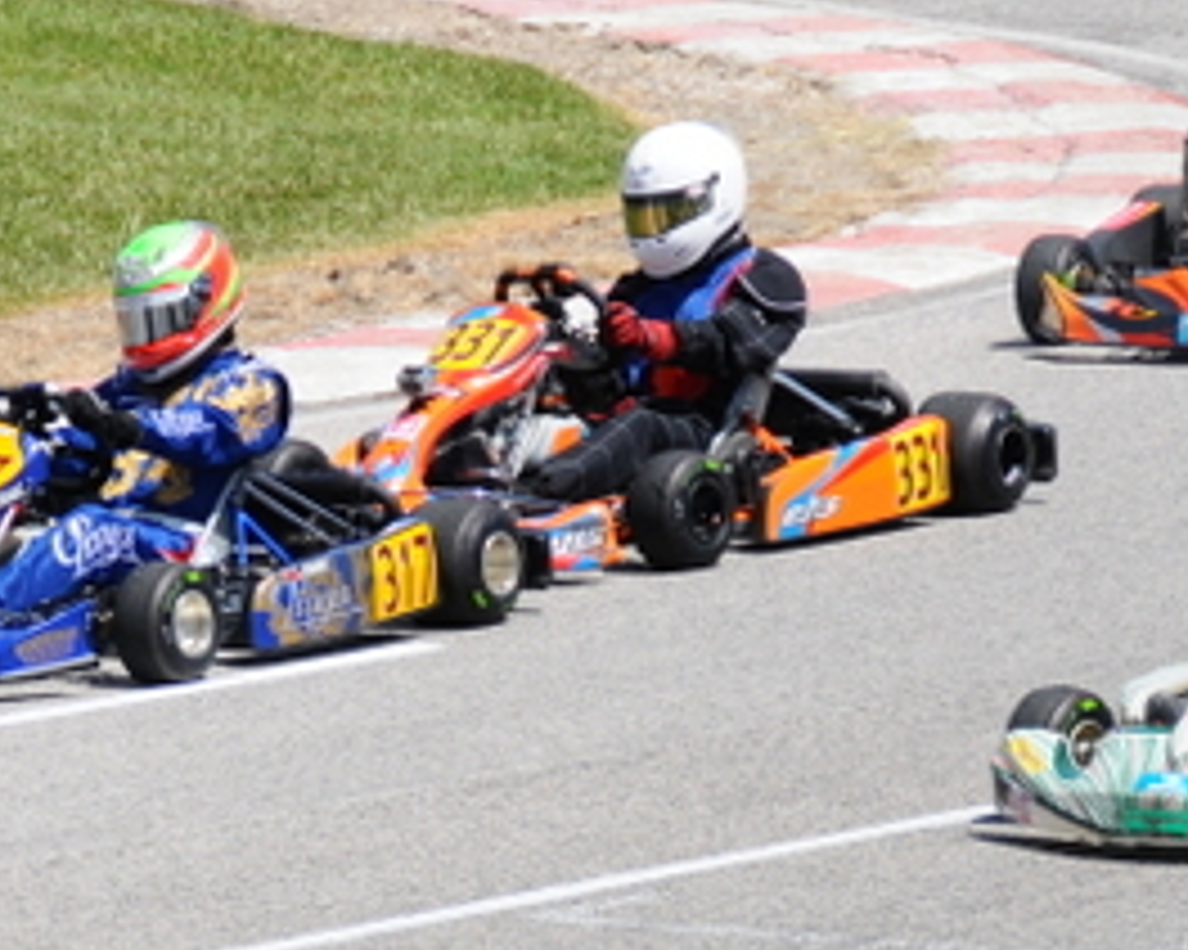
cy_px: 707
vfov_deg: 2.5
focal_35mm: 611
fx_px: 21475
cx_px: 400
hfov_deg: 3.2
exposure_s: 1/2000
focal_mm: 112
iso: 400
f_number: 5.3
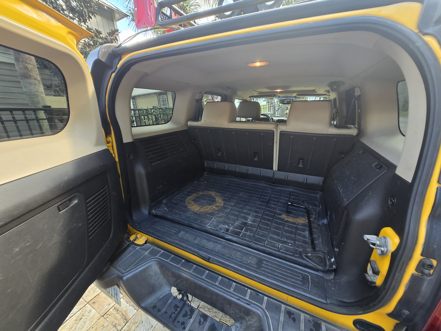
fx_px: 166
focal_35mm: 13
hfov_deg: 106.2
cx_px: 220
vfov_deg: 89.9
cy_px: 166
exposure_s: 1/60
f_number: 2.2
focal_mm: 1.7
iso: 50
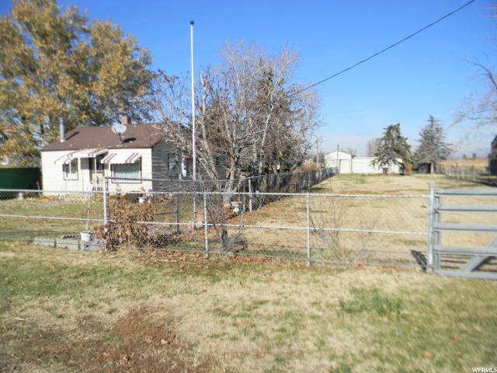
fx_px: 402
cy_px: 186
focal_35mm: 28
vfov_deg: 49.7
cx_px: 248
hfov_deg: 63.4
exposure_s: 1/308
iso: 80
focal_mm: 5
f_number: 7
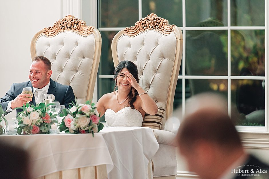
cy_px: 90
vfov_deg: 6.9
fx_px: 1495
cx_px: 134
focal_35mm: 200
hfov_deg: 10.3
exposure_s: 1/80
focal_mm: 200
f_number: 2.8
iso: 500
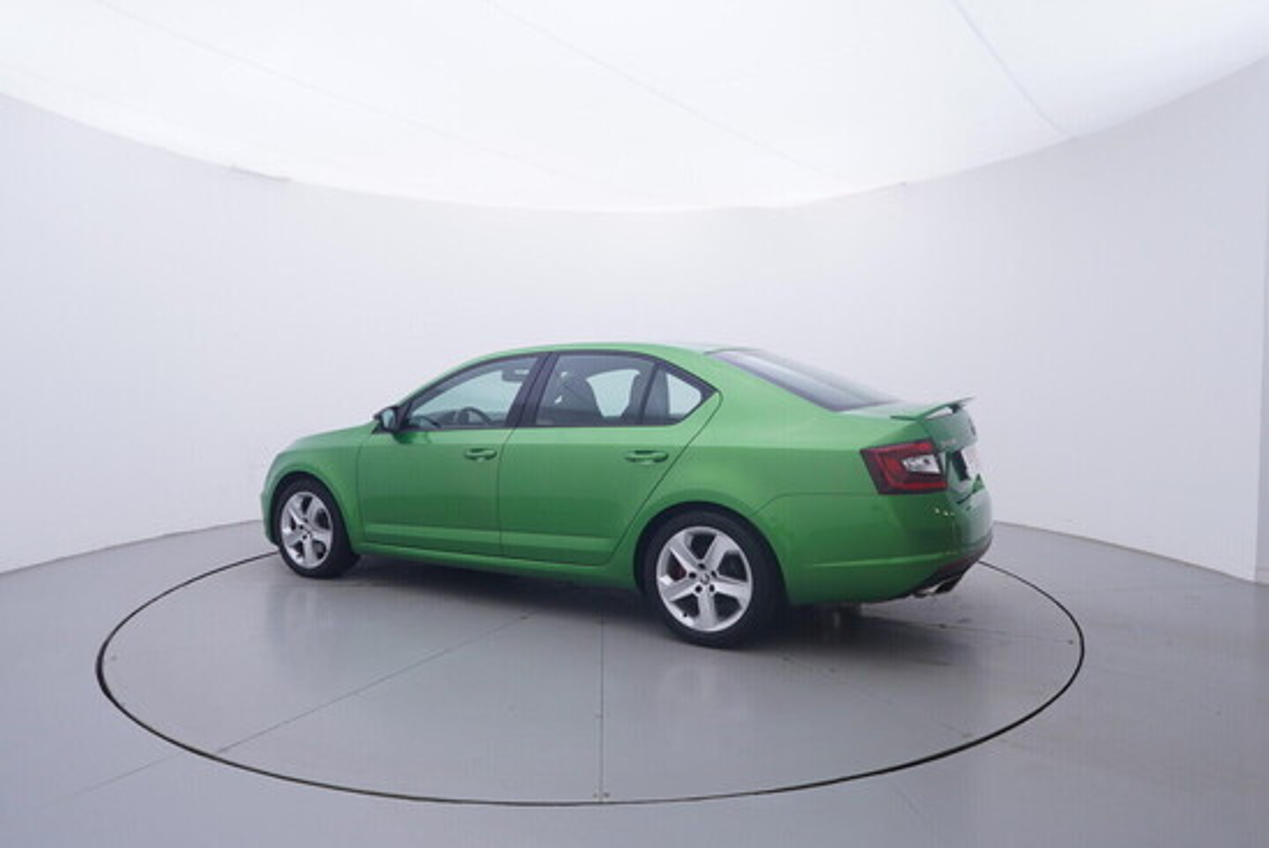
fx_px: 794
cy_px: 424
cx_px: 634
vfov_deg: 56.2
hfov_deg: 77.3
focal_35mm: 22
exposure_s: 1/80
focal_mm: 15
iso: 200
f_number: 5
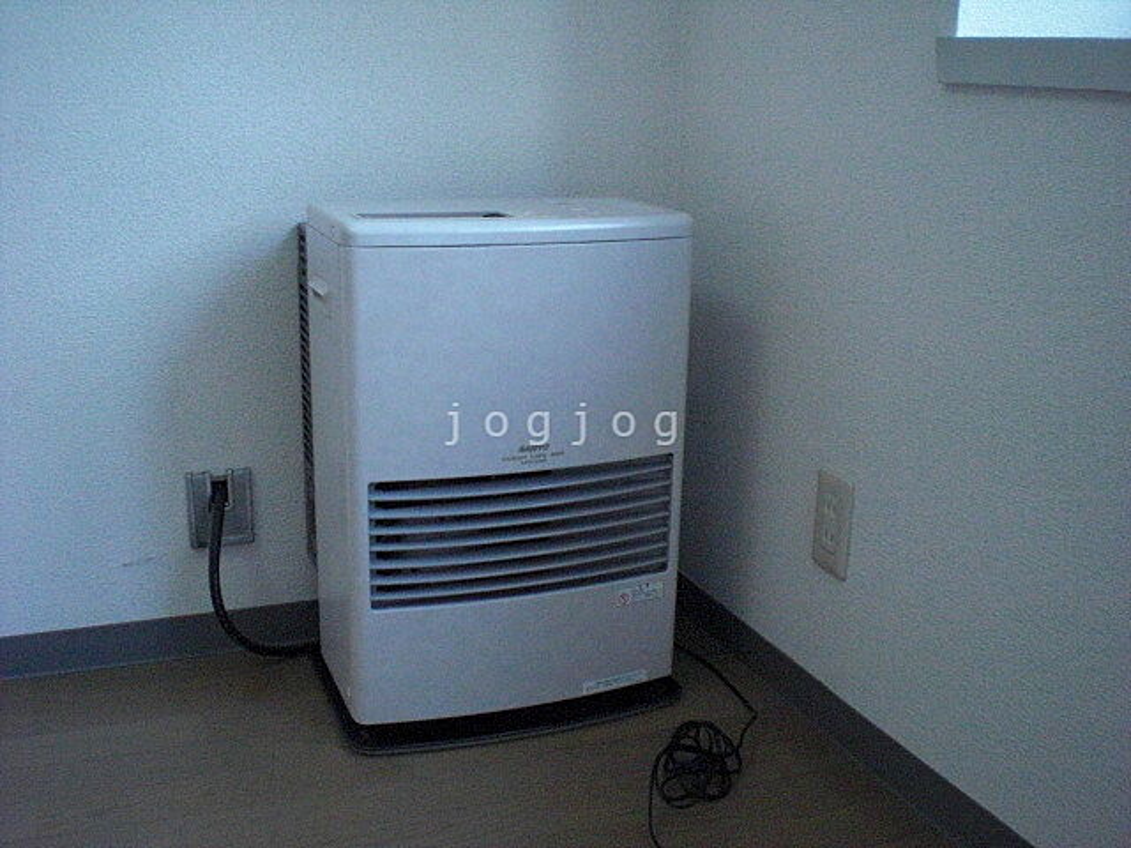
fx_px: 1242
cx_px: 566
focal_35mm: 38
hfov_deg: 49.0
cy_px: 424
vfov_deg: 37.7
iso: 800
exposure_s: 1/80
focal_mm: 6.3
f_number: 3.1
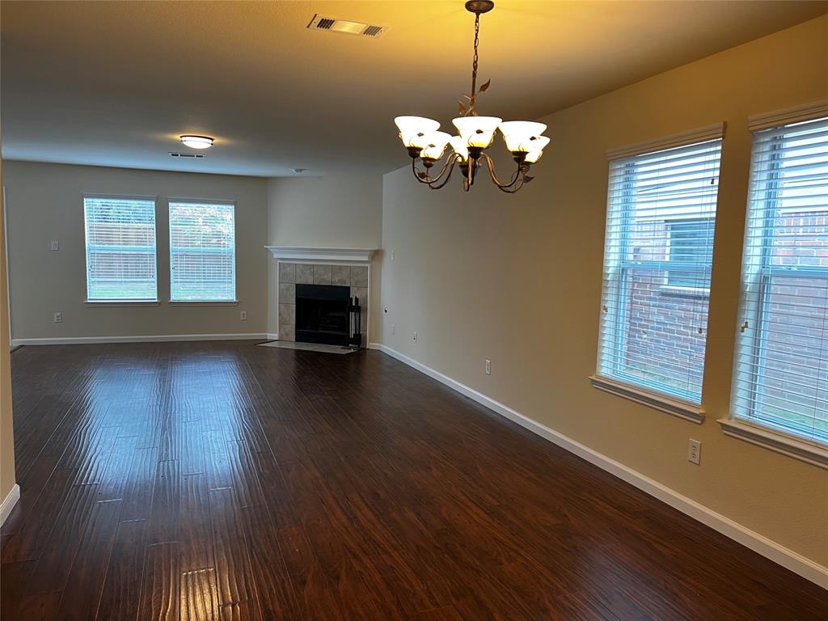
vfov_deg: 53.1
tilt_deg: -6.1
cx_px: 414
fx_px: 622
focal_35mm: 26
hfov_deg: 67.3
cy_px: 310
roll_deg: -1.0
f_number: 1.5
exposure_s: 1/60
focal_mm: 5.7
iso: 160
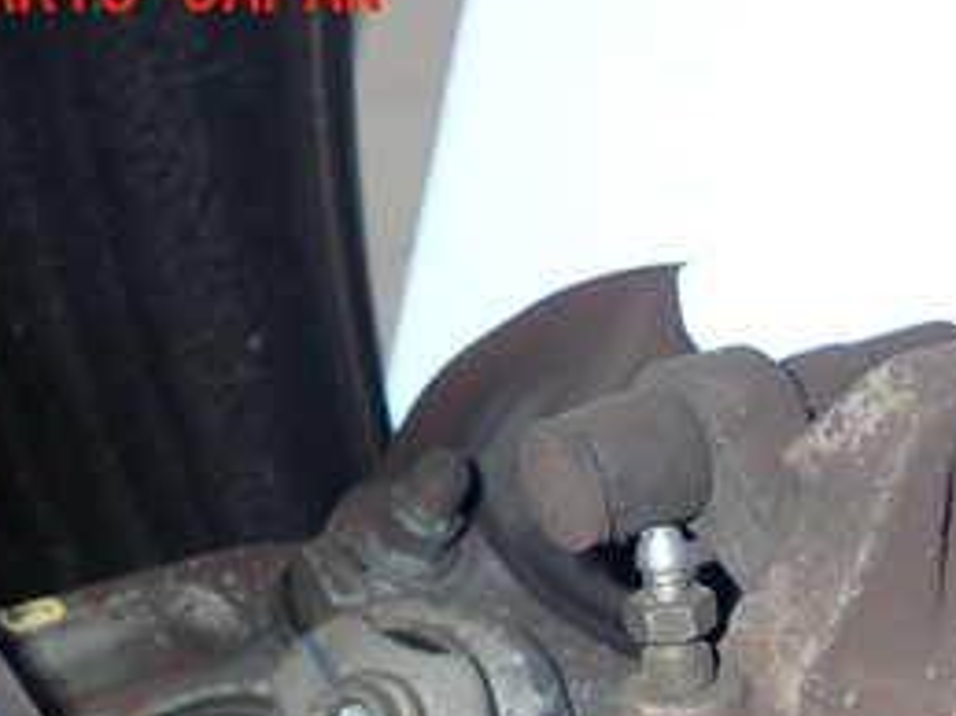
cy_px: 771
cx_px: 819
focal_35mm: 58
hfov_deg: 32.0
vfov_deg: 23.7
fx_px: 1601
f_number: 5.6
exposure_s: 1/125
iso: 100
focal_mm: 4.5
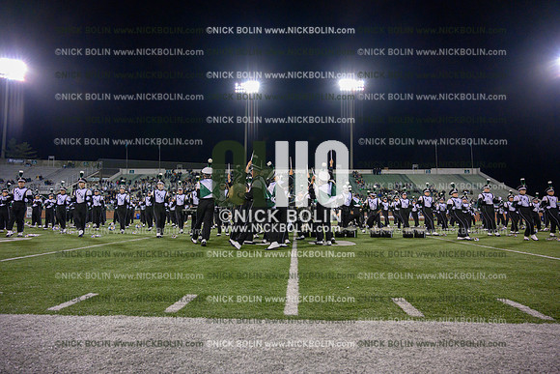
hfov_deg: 73.7
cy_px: 187
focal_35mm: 24
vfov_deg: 53.2
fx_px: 373
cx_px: 280
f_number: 4
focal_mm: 24
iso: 5000
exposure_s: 1/1000
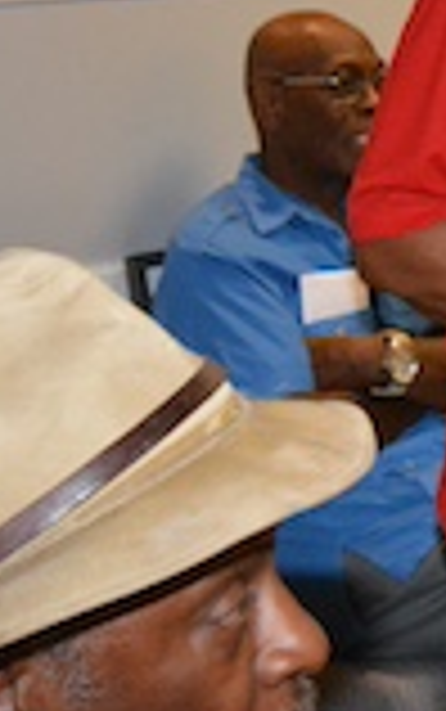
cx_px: 635
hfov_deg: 10.3
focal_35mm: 124
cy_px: -106
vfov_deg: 16.2
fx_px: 2407
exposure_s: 1/60
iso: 2200
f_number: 5.6
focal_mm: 20
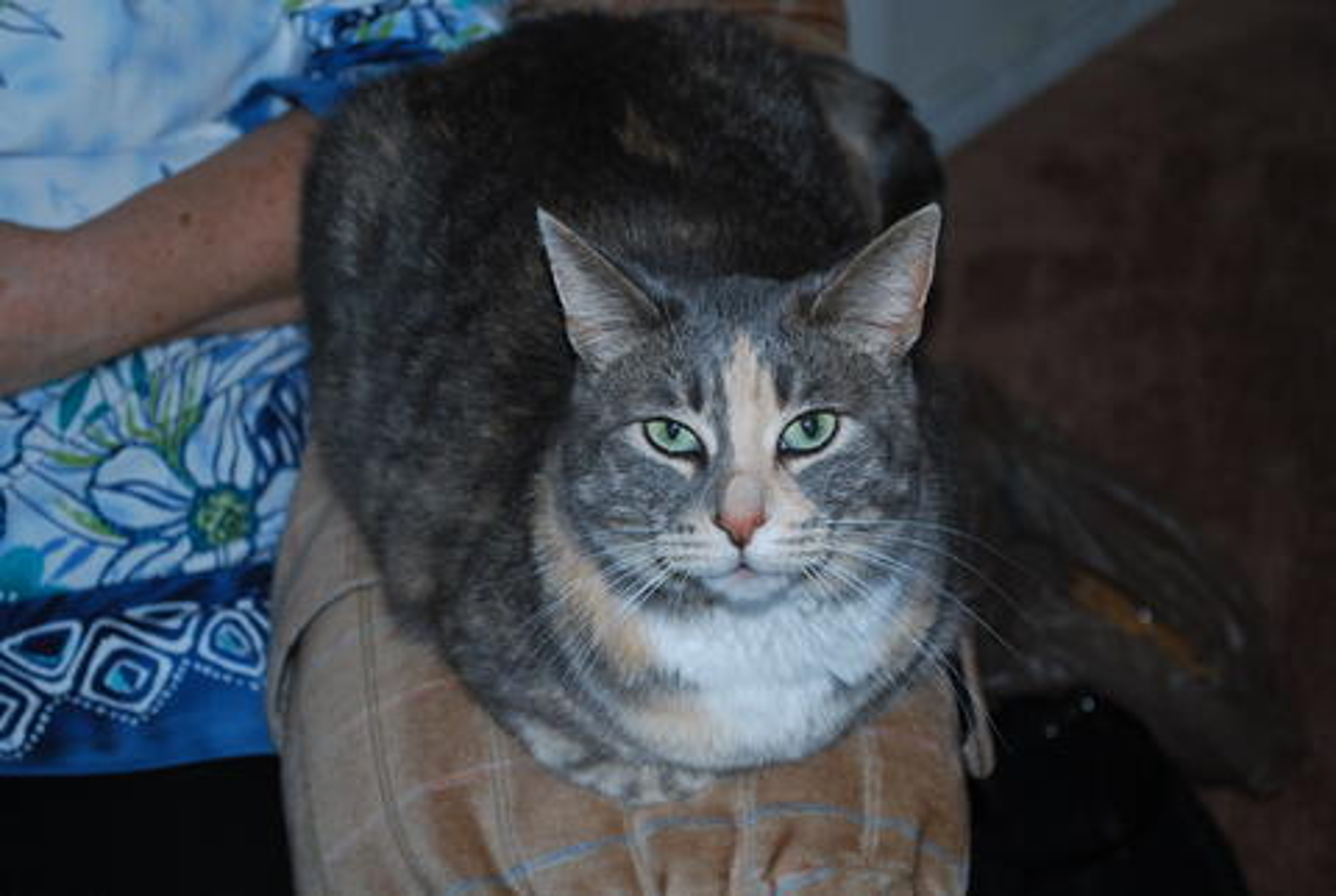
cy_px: 448
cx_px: 668
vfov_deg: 19.8
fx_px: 2565
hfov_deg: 29.2
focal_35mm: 69
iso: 100
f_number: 5.3
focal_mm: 46
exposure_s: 1/125
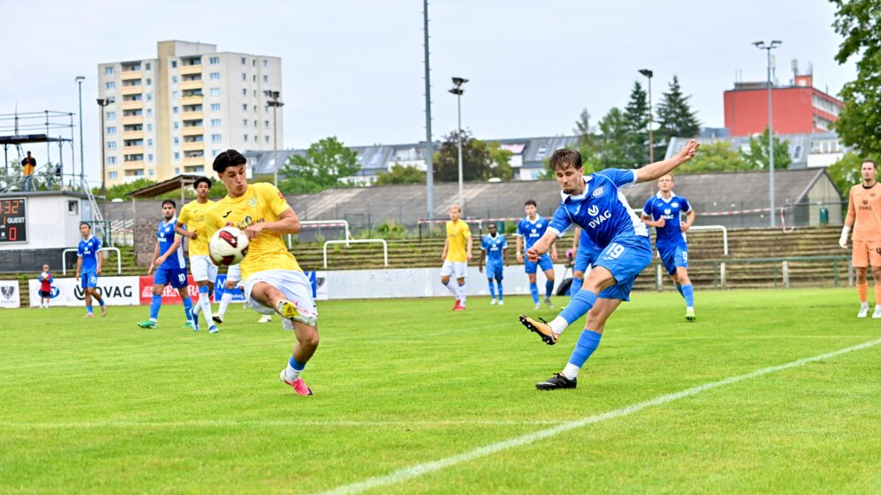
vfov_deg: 12.5
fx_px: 2265
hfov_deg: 22.0
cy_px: 275
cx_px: 439
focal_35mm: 97
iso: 720
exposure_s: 1/1600
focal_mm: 92
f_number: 4.5
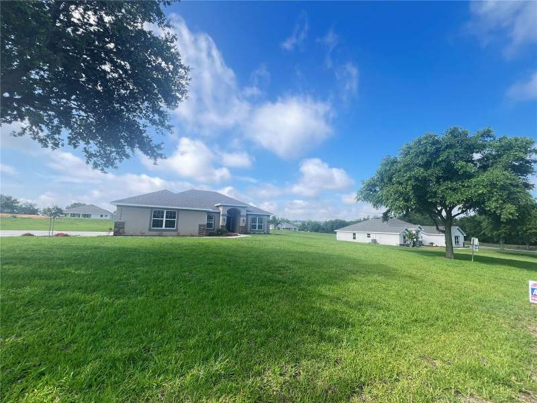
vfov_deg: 89.9
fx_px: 202
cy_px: 202
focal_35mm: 13
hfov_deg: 106.2
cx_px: 268
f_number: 1.8
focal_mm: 1.57
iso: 32
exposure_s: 1/391
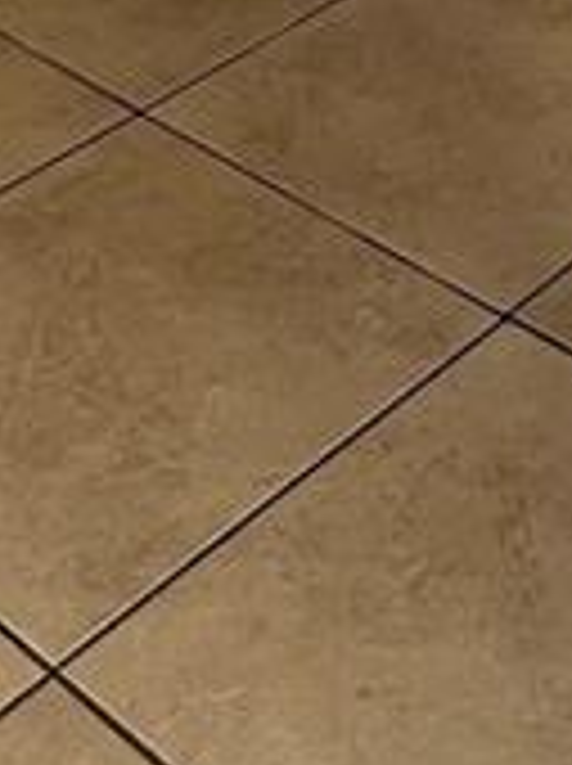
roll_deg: +0.4
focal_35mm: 92
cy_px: -760
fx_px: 2032
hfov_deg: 15.9
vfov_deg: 16.4
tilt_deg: -9.6
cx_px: 437
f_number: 1.8
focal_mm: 1.57
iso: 32
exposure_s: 1/99
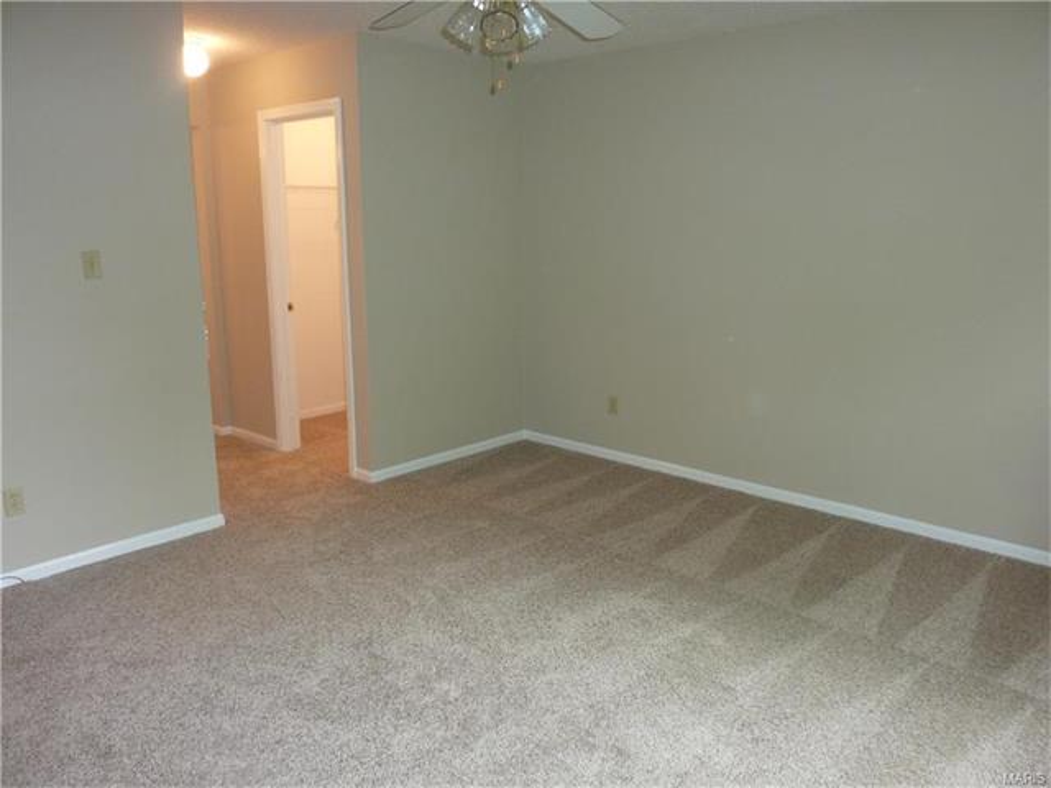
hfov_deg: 69.4
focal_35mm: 25
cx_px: 526
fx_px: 759
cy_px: 394
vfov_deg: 54.9
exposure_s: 1/30
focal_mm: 4.1
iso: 200
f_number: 3.3
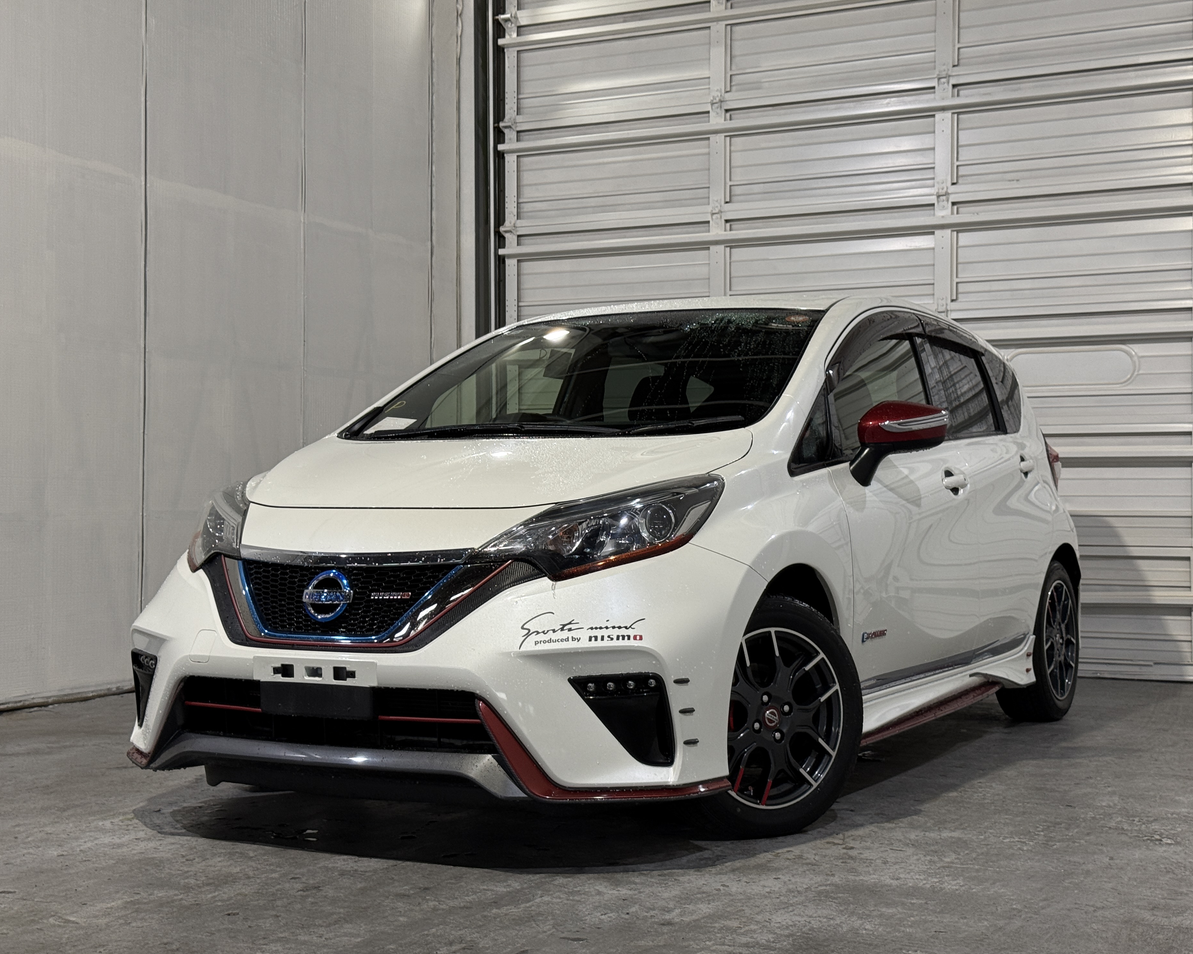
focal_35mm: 51
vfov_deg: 29.7
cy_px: 477
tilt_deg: +0.8
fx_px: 1801
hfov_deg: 36.7
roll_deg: +0.3
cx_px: 612
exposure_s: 1/60
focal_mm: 6.76
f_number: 1.78
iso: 80
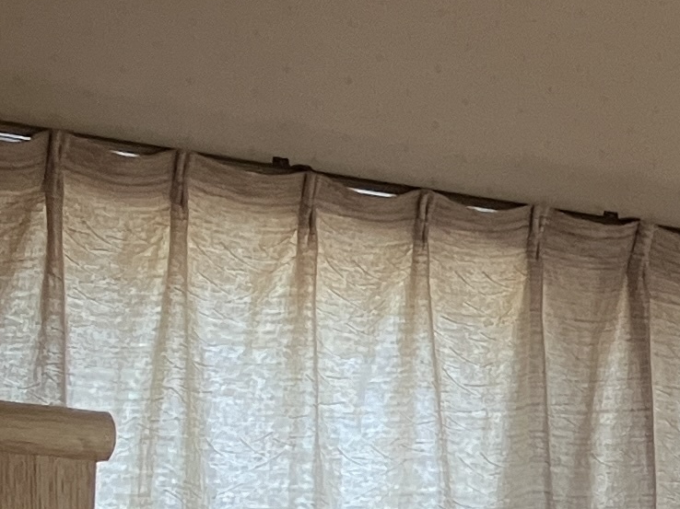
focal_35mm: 153
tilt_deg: -1.4
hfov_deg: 11.0
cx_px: 1622
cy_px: 866
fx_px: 3005
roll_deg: -3.3
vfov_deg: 9.3
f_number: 1.8
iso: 100
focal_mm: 3.99
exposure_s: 1/60
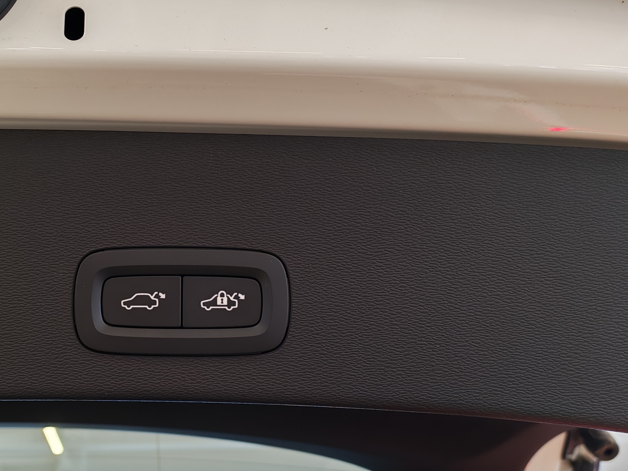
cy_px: 297
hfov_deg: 42.2
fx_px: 798
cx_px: 194
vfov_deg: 32.7
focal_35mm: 44
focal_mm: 6.12
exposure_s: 1/100
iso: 125
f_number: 1.9
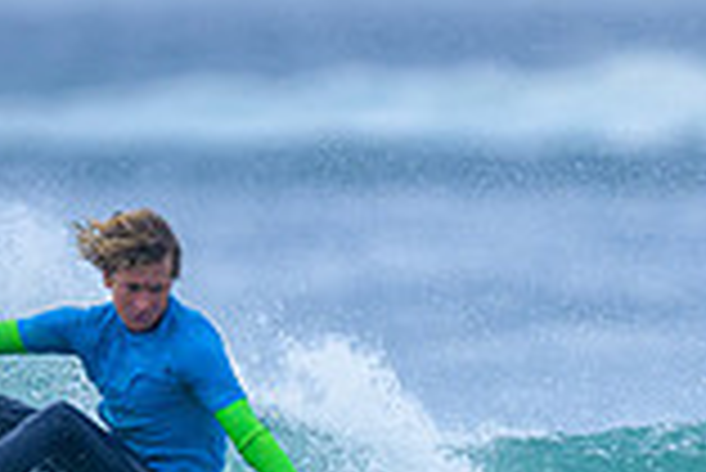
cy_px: 780
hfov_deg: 0.7
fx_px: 57866
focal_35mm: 2948
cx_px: 216
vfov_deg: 0.5
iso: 450
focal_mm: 800
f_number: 6.3
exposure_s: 1/2000
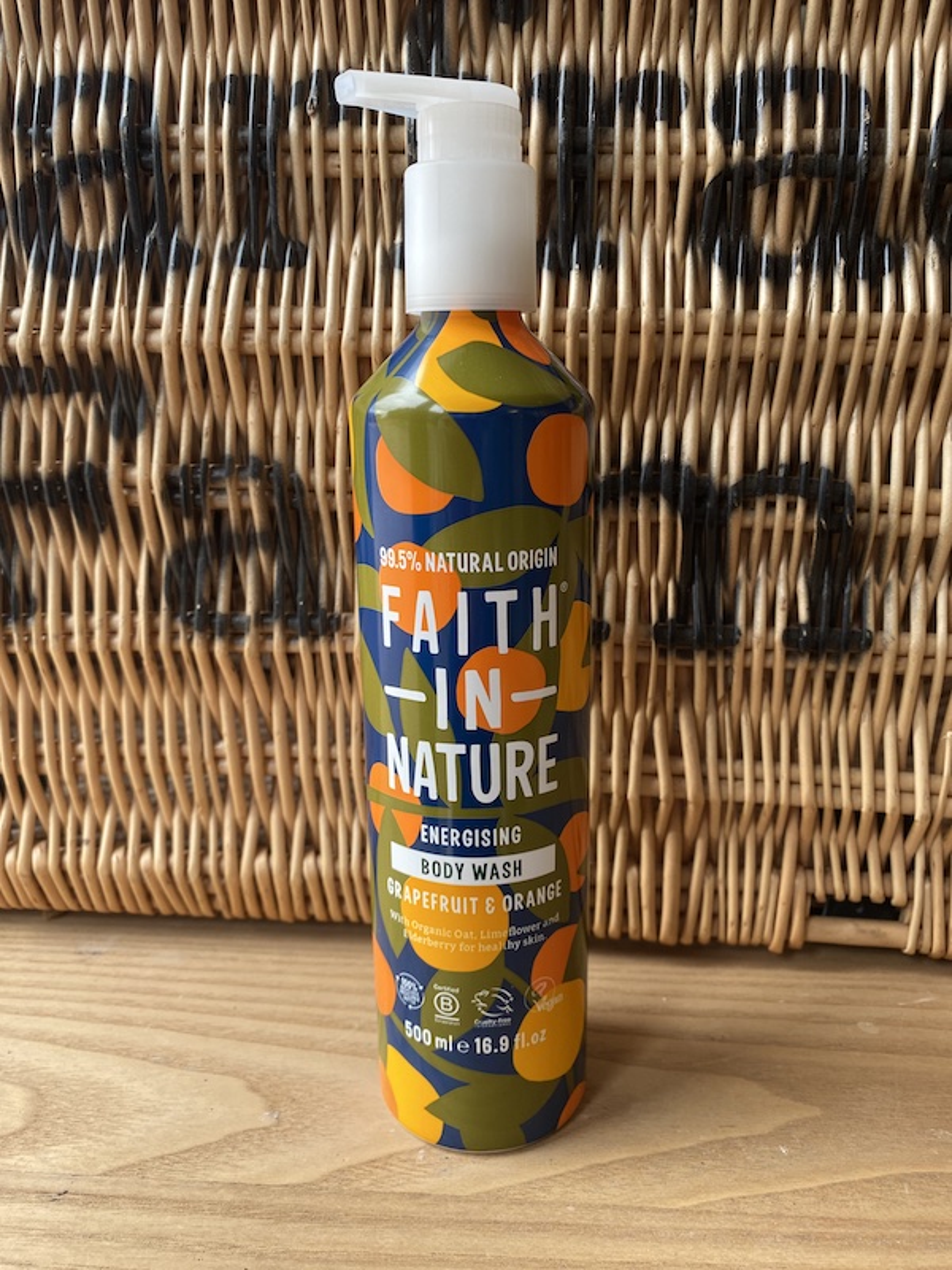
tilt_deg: -14.7
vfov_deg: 67.3
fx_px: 953
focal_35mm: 26
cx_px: 476
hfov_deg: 53.1
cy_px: 635
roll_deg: +2.0
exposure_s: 1/122
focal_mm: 4.25
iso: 64
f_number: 1.8
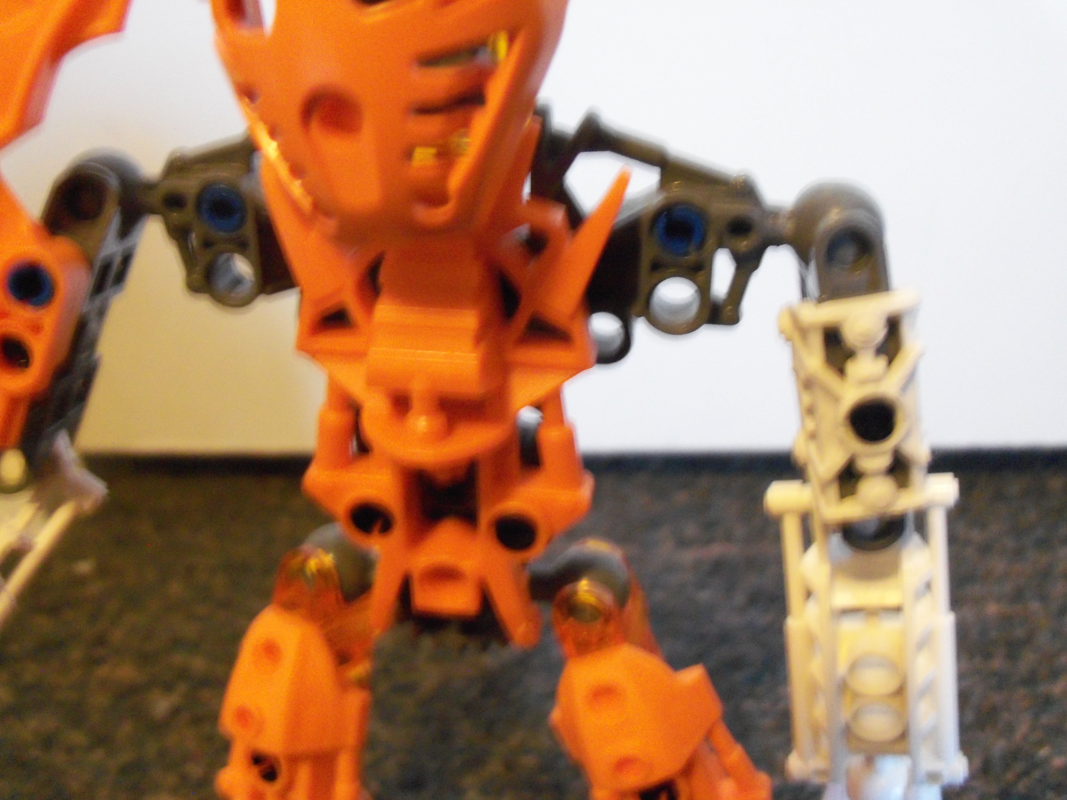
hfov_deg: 52.6
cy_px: 400
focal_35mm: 35
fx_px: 1079
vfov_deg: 40.7
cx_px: 534
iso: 400
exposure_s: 1/4
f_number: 3
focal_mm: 6.3
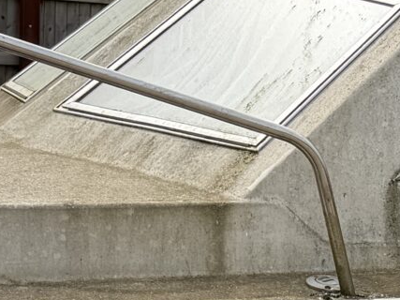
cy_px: 246
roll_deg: -2.8
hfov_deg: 13.4
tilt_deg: -6.6
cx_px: 468
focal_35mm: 144
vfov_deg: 10.3
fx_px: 1664
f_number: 1.78
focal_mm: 6.76
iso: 80
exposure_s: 1/5714
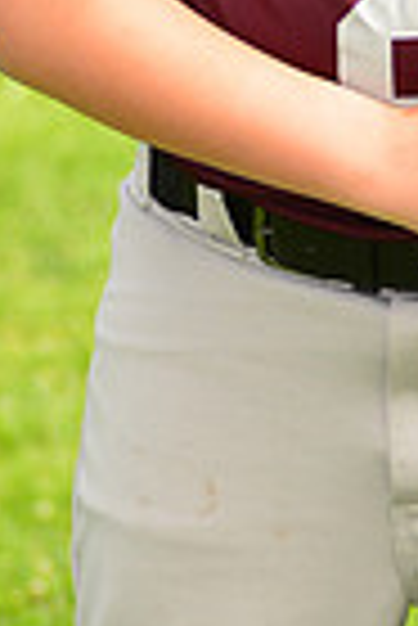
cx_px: 560
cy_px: -540
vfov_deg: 4.4
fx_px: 7956
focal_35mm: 458
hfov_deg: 3.0
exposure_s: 1/250
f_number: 5
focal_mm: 110
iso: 100
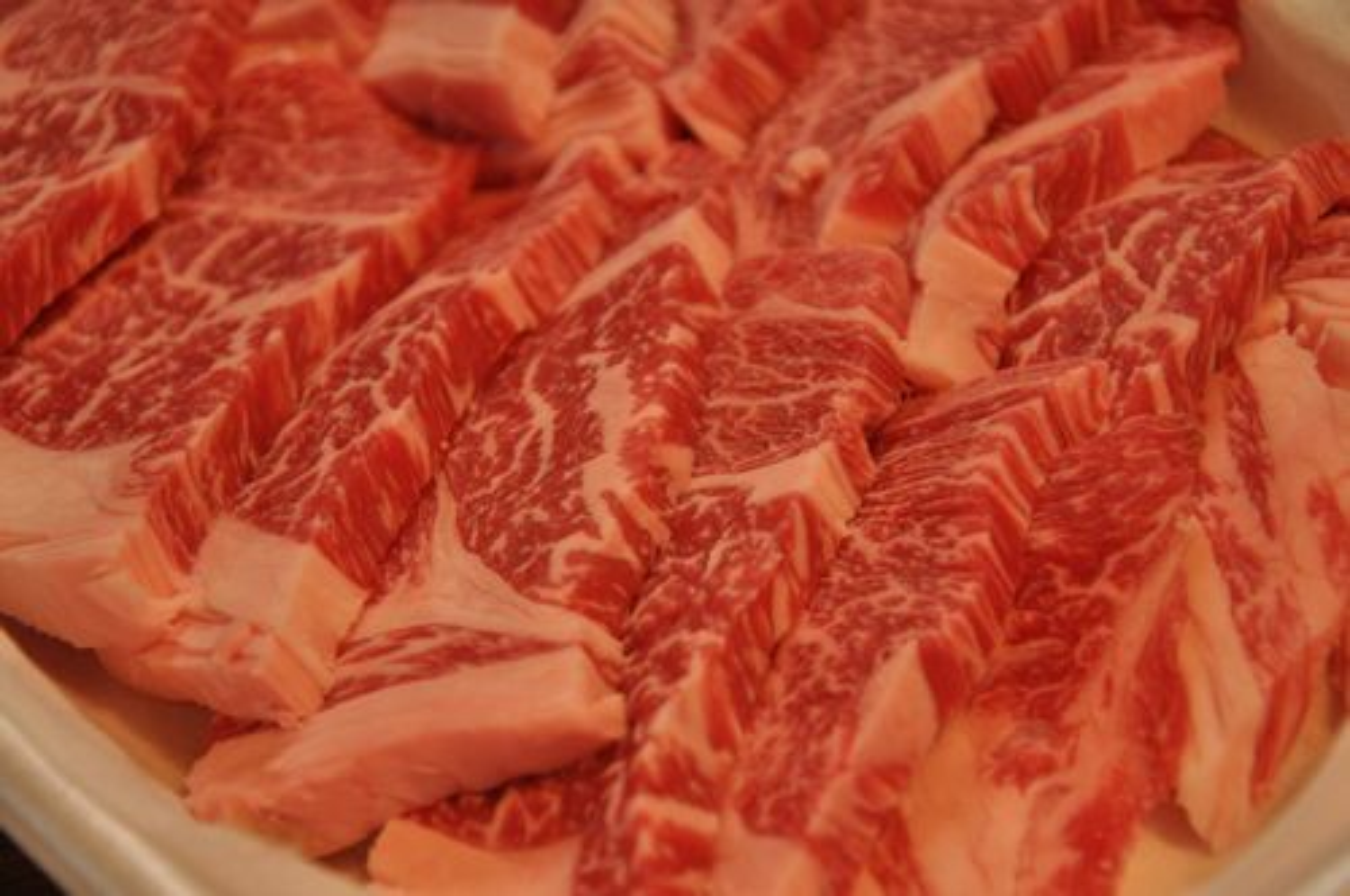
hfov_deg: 20.6
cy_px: 448
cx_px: 675
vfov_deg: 13.8
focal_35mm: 99
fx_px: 3708
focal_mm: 66
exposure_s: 1/50
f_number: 5.3
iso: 800
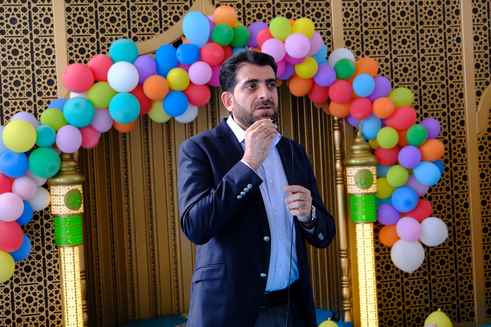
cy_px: 164
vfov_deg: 25.0
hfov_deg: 36.9
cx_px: 246
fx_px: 736
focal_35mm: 54
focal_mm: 35.8
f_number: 4
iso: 500
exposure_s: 1/80
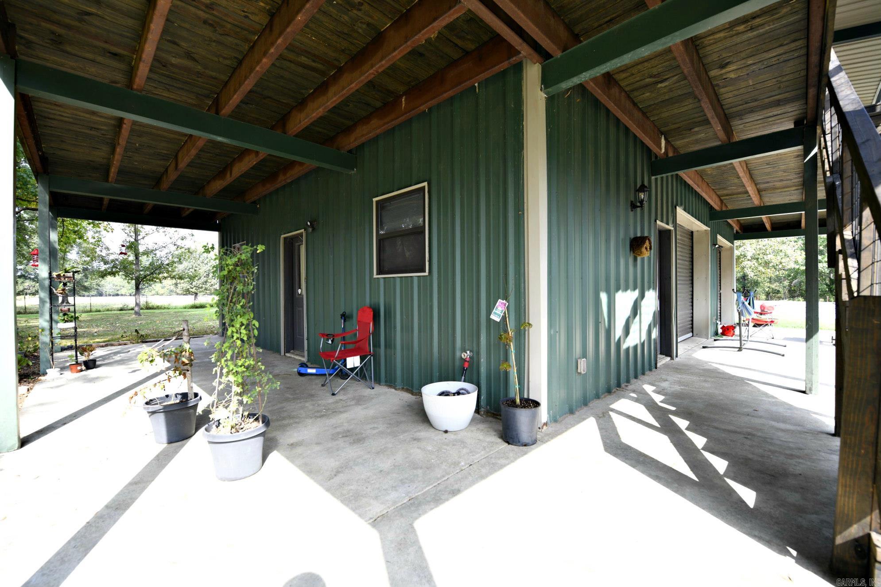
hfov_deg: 104.3
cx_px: 440
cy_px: 294
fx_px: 343
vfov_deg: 81.2
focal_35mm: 14
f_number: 4
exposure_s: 1/60
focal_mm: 14
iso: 64
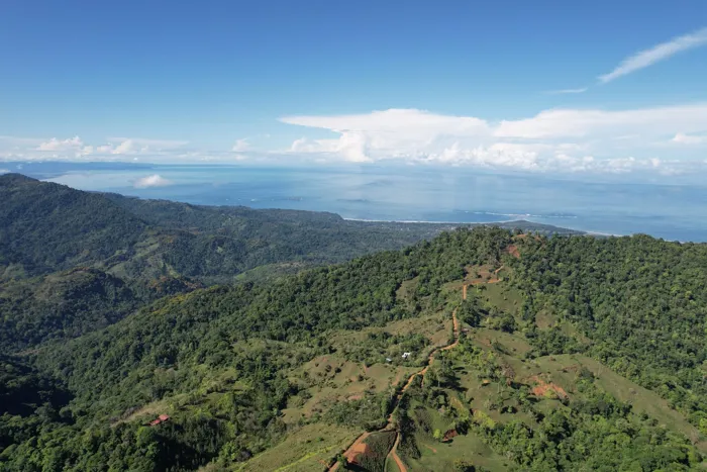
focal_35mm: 22
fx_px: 432
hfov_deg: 78.6
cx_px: 354
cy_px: 236
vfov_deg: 57.2
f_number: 2.8
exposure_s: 1/2500
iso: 130
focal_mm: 8.38
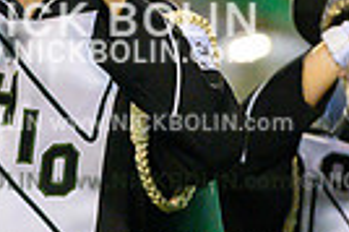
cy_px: -59
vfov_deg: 1.6
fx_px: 8395
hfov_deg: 2.4
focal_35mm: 867
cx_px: 91
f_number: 4
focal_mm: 200
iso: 10000
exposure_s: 1/1000
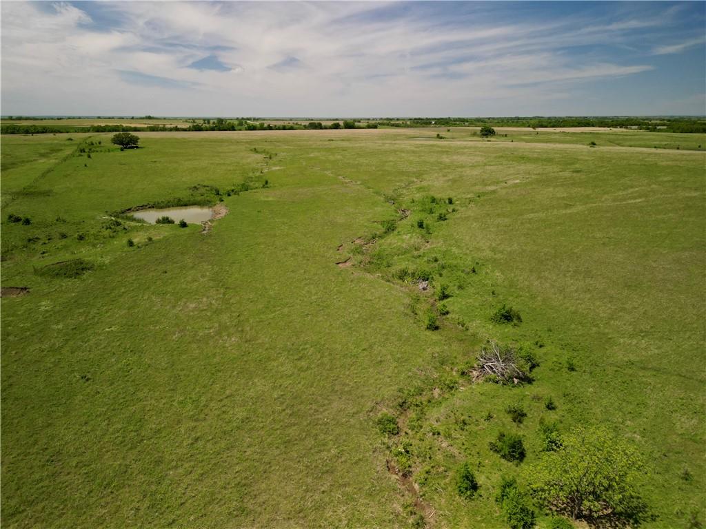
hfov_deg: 71.6
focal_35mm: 24
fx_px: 489
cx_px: 353
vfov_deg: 56.8
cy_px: 264
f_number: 1.7
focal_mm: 6.72
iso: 100
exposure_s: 1/100
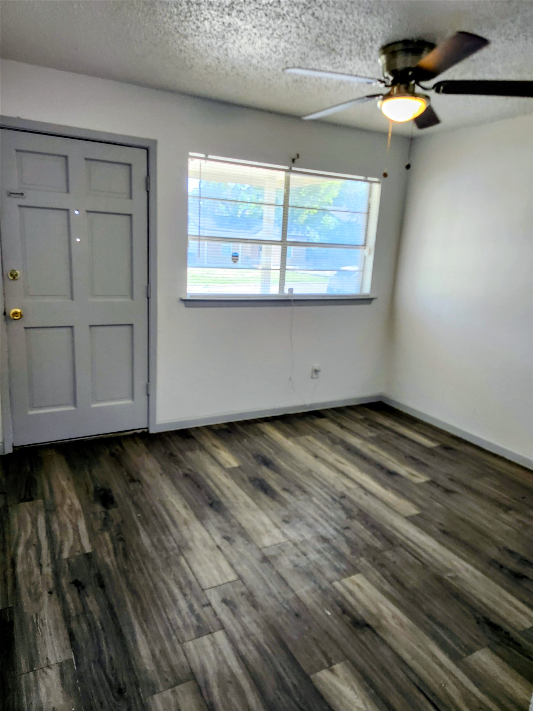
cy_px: 356
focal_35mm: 23
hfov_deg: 58.9
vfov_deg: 73.9
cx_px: 266
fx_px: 472
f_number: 1.8
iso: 200
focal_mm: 5.54
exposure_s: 1/180
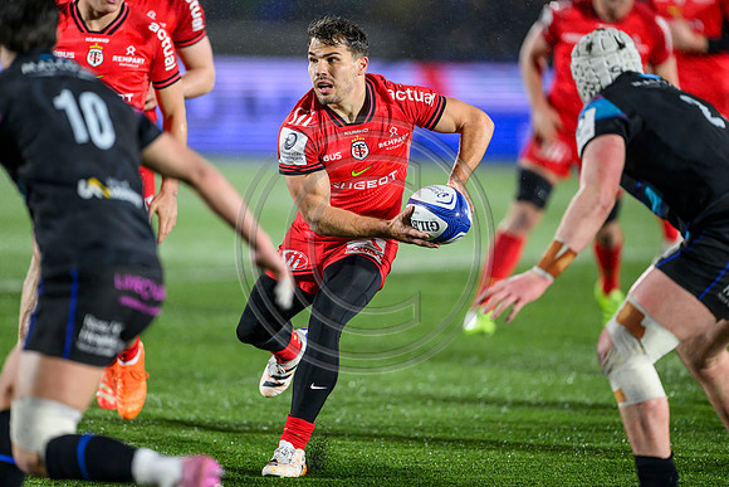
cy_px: 244
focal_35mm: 400
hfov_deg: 5.2
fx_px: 8102
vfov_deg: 3.4
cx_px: 364
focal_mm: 400
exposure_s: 1/1600
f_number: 3.2
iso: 4000
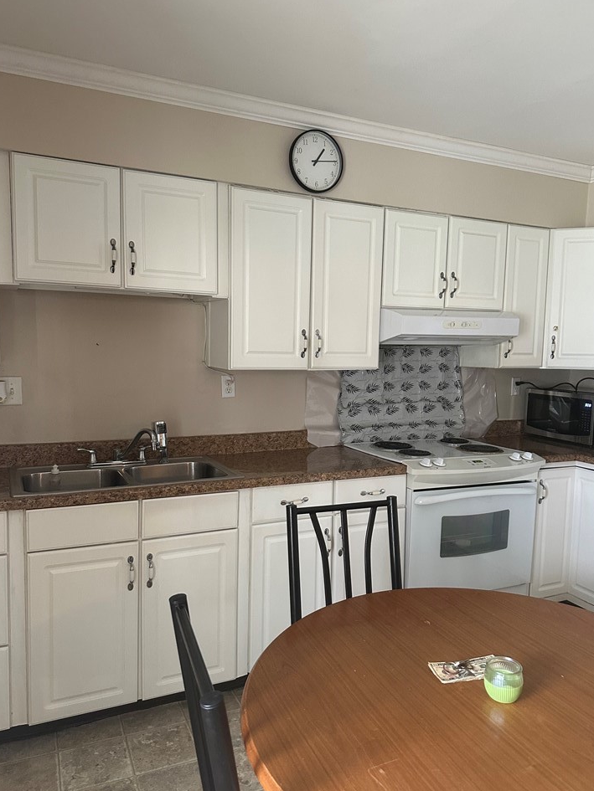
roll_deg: -2.3
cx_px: 312
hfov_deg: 53.1
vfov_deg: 67.3
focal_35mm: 26
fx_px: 595
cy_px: 406
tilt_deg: -6.4
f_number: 1.78
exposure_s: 1/60
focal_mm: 6.86
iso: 400
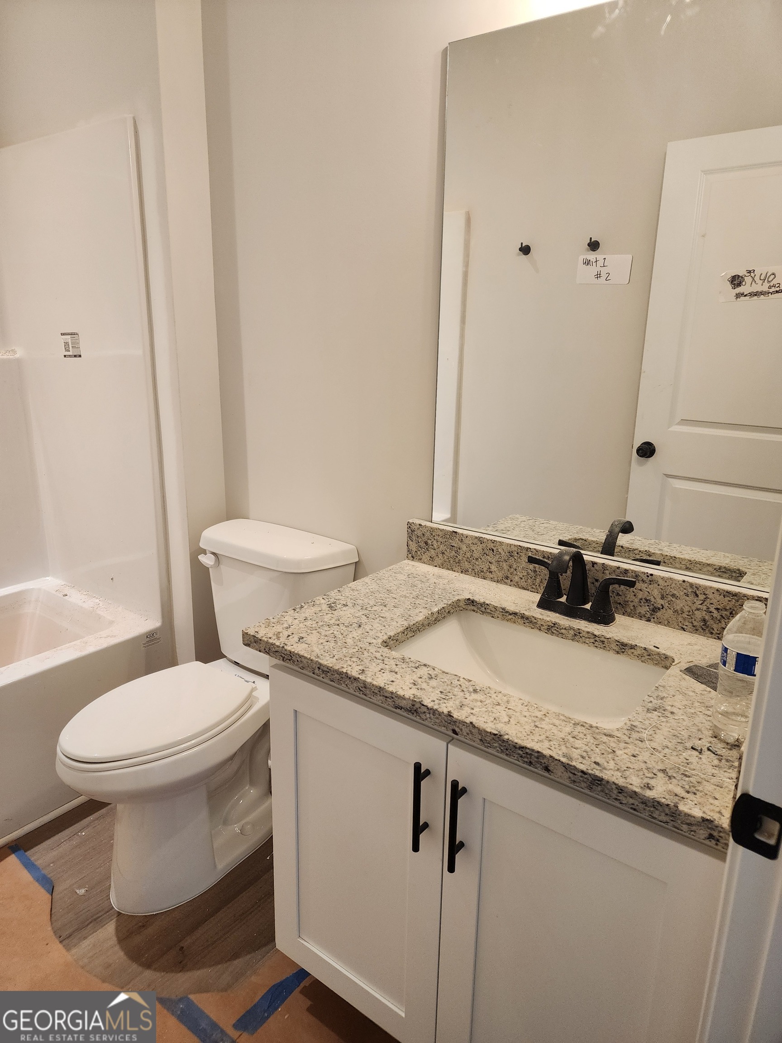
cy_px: 522
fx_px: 693
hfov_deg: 58.9
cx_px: 391
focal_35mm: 23
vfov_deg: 73.9
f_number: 1.8
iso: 160
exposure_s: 1/120
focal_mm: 6.4
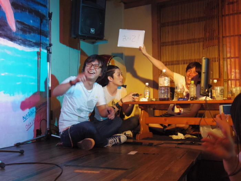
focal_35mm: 47
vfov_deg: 30.9
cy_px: 90
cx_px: 120
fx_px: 327
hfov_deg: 40.4
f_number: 1.9
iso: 1000
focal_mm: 8.5
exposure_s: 1/60
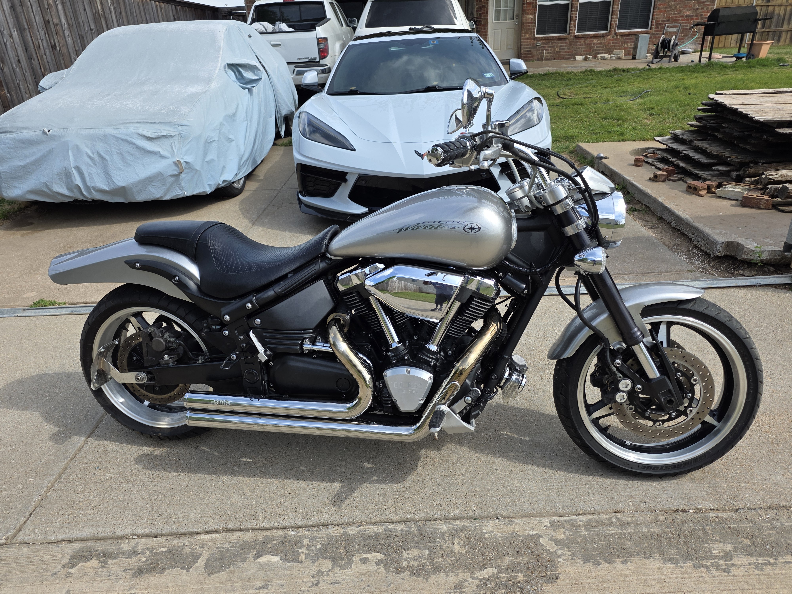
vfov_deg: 58.9
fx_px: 526
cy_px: 297
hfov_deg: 73.9
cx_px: 396
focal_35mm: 23
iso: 80
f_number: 1.7
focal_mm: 6.25
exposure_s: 1/3220
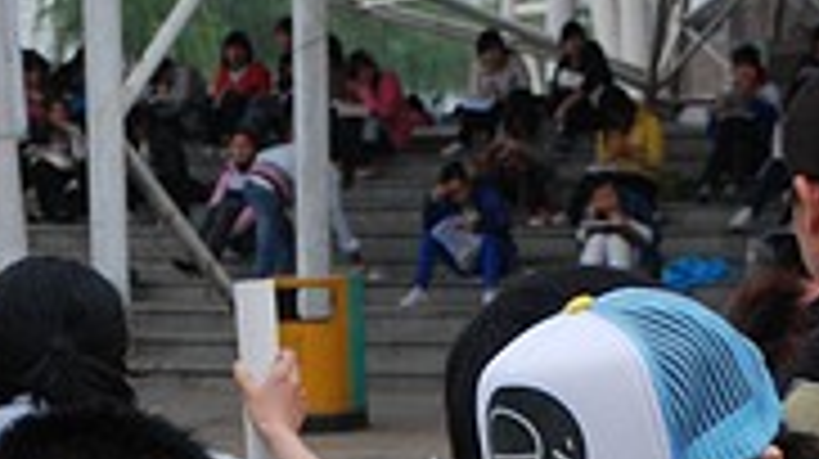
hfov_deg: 10.5
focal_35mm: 206
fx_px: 4470
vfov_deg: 5.6
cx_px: 340
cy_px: 1242
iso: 400
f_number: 7.1
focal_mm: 34
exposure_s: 1/320
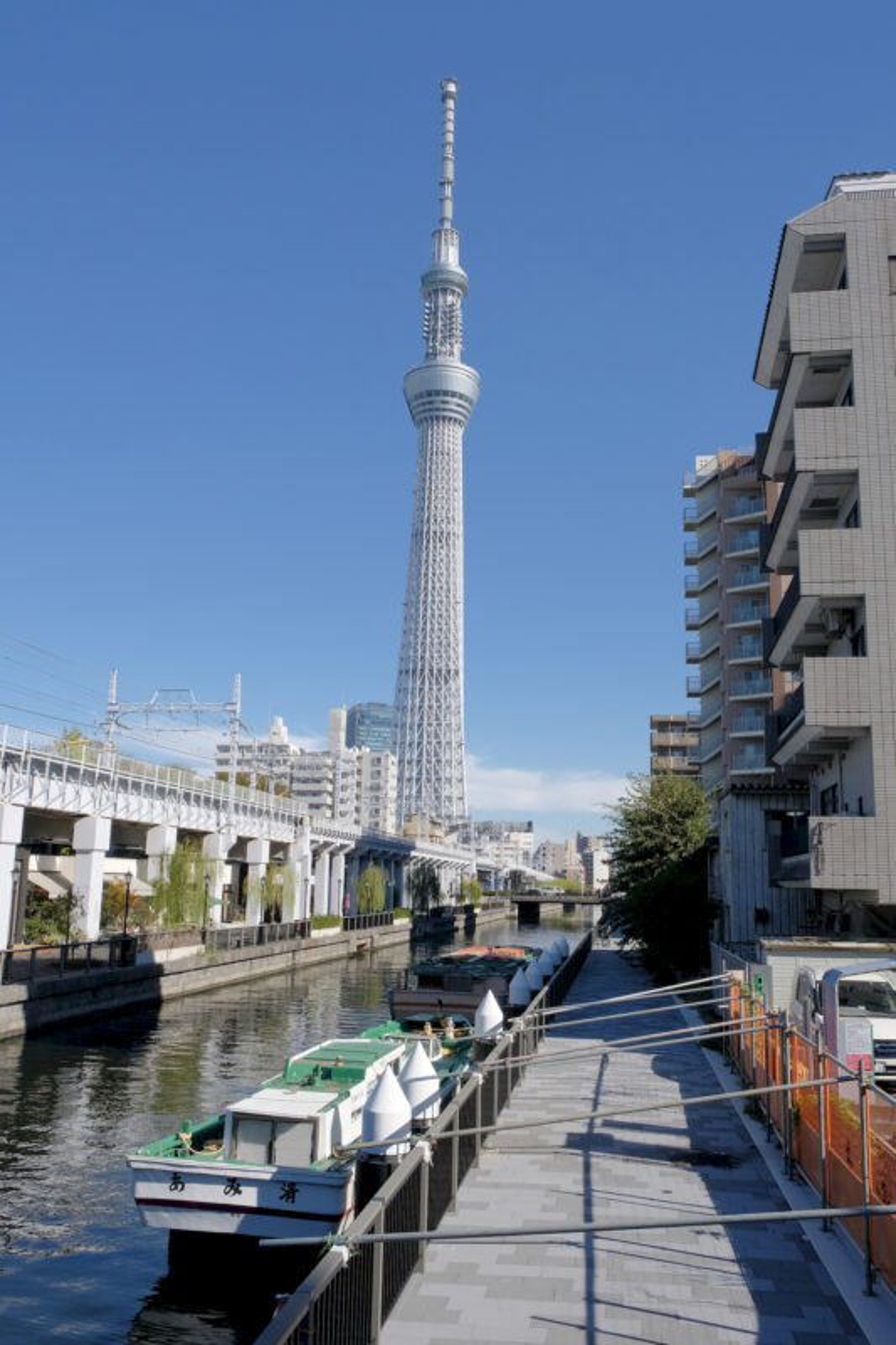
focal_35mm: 27
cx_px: 448
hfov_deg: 47.9
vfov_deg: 67.4
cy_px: 672
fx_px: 1008
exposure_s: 1/250
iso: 400
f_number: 11
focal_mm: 18
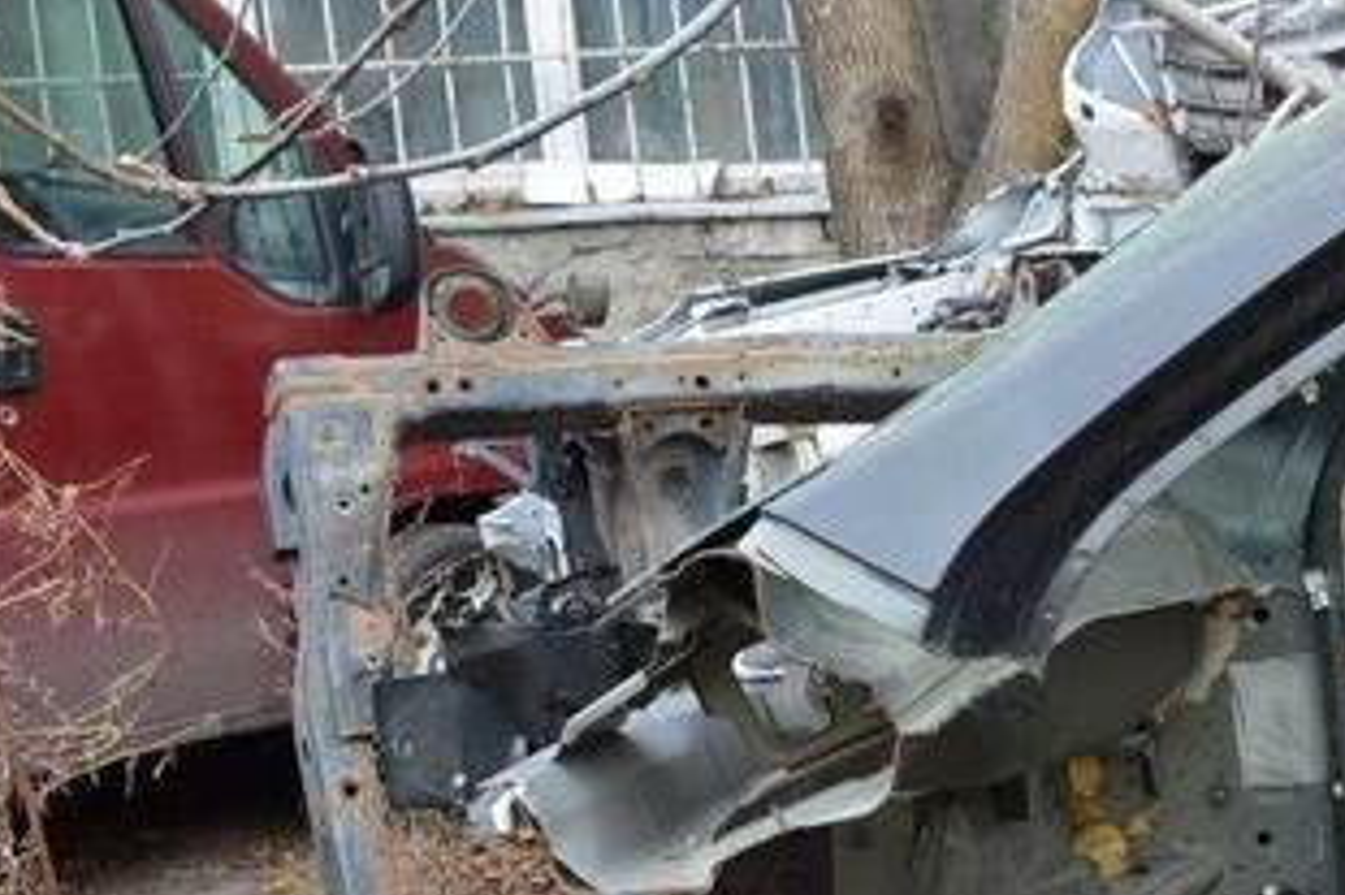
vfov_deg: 15.1
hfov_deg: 20.3
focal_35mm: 89
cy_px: 845
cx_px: 1881
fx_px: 3323
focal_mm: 18
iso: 360
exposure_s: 1/125
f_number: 5.6
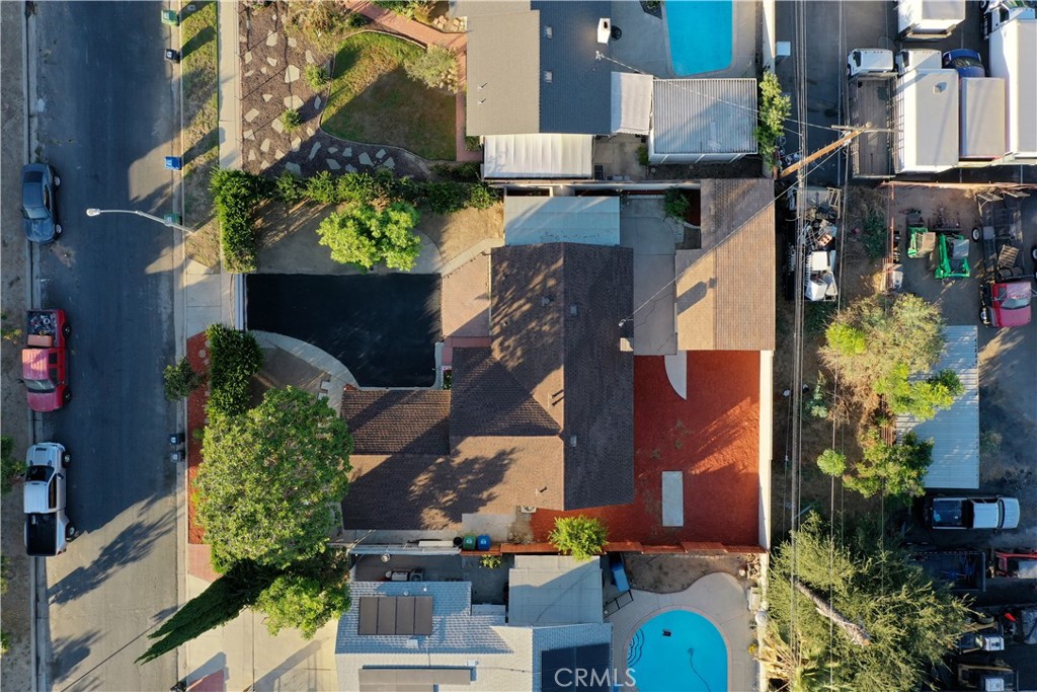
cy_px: 346
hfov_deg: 65.5
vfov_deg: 46.4
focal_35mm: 28
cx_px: 518
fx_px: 807
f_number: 4.5
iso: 100
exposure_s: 1/160
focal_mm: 10.26
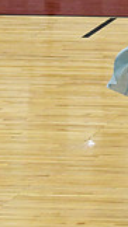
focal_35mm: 620
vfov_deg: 3.5
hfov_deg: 1.9
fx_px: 3745
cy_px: 67
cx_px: 357
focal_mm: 110
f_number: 4
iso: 5000
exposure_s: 1/500
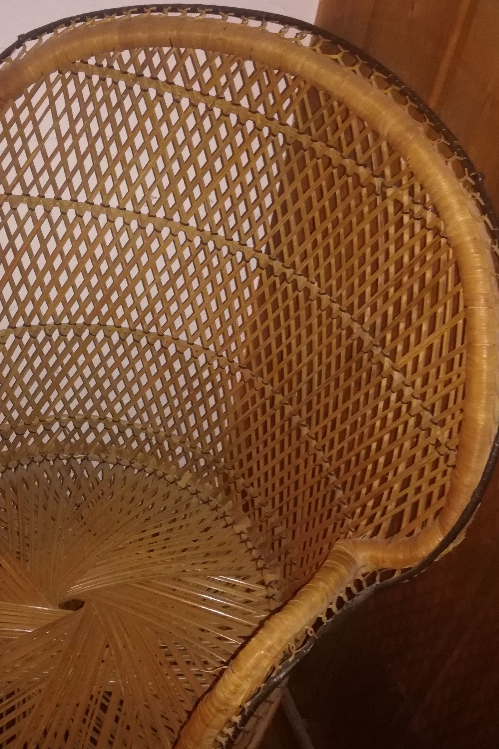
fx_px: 790
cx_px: 163
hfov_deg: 34.7
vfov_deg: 50.7
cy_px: 380
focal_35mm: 38
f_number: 2
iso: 500
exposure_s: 1/25
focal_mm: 3.79
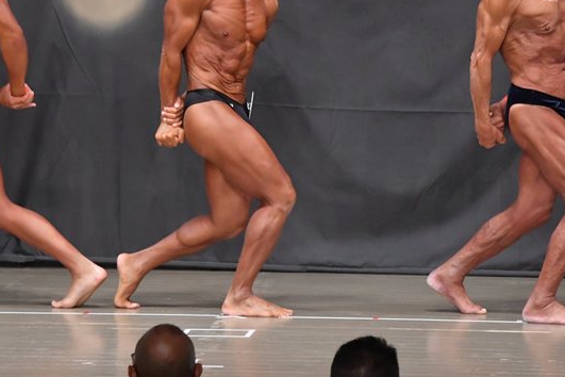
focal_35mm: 350
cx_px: 321
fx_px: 5493
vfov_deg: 3.9
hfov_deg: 5.9
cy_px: 111
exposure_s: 1/400
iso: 6400
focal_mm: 160
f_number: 5.6
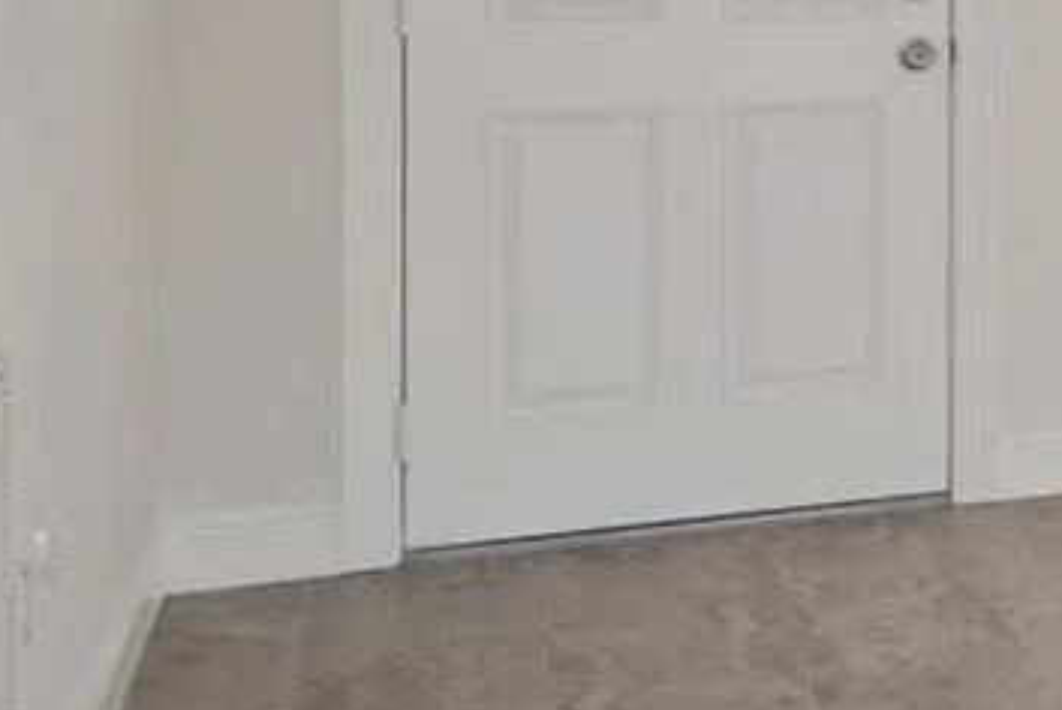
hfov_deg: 16.0
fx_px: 2539
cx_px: 2338
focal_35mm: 86
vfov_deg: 15.6
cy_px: -12
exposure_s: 1/6
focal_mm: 19
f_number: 9
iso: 320
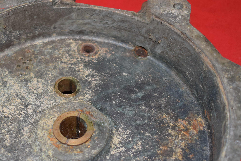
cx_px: 75
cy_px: 95
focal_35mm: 80
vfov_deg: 17.1
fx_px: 536
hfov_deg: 25.2
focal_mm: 34
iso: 640
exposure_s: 1/125
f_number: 5
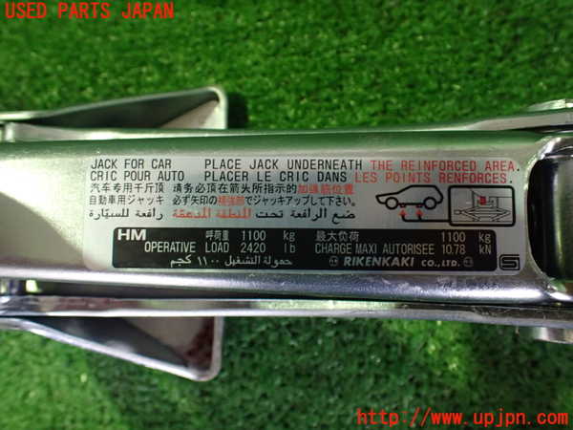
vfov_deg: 46.8
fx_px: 497
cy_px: 215
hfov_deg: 60.0
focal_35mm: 30
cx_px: 286
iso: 800
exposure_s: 1/30
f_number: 2.3
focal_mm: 5.4
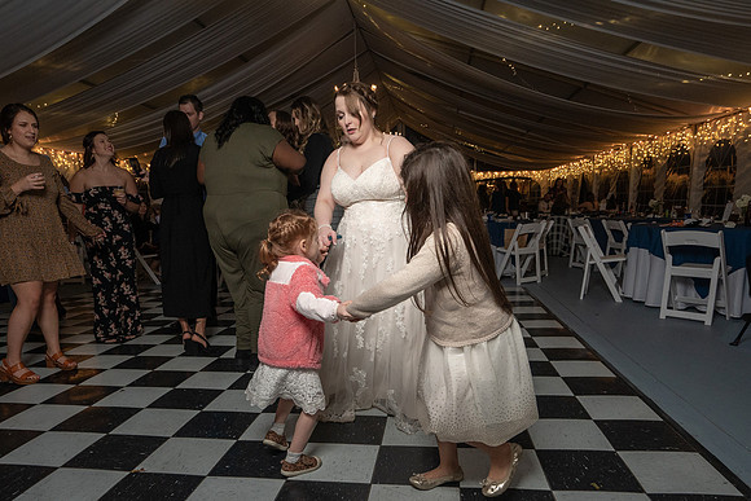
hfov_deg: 75.7
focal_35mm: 23
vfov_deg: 54.4
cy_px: 303
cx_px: 364
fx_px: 483
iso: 2000
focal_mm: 16
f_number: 5.6
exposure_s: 1/250
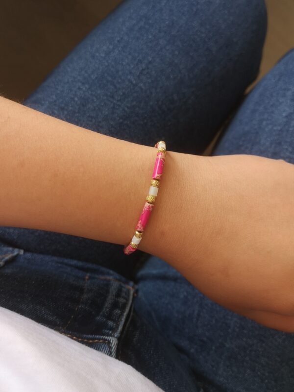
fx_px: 306
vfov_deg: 65.3
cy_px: 196
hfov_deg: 51.4
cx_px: 147
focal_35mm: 27
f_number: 1.8
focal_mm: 5.58
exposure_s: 1/171
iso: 50
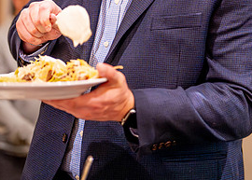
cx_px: 144
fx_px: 902
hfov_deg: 15.9
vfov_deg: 11.2
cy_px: -28
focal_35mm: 126
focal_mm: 50
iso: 1000
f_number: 1.2
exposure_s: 1/320
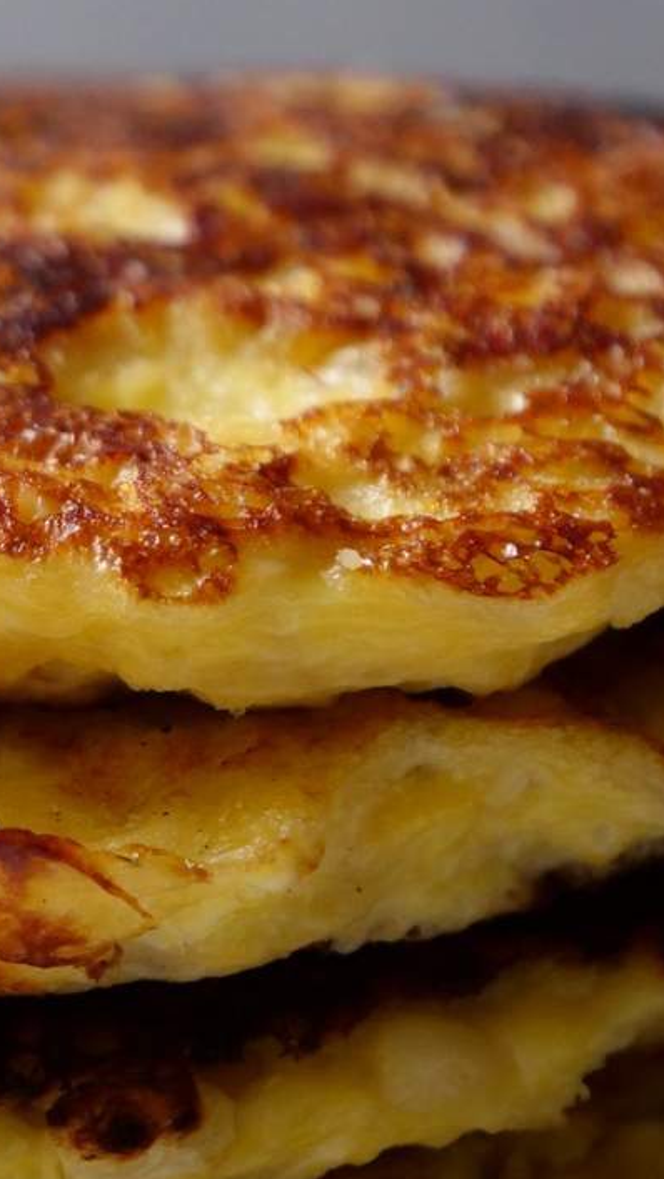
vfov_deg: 7.3
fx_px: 9259
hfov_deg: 4.1
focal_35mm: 296
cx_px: -142
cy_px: 765
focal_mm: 60
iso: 1000
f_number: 4
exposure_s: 1/125
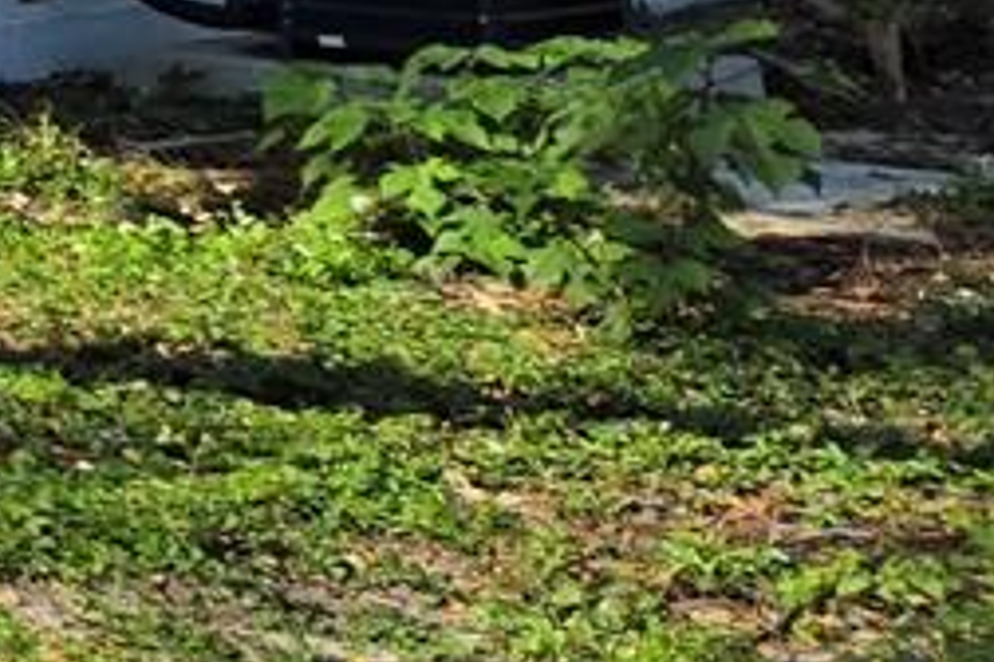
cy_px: -638
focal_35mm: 152
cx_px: -2146
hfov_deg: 9.7
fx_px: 4197
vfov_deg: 8.6
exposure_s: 1/2614
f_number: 1.8
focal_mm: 5.4
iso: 25
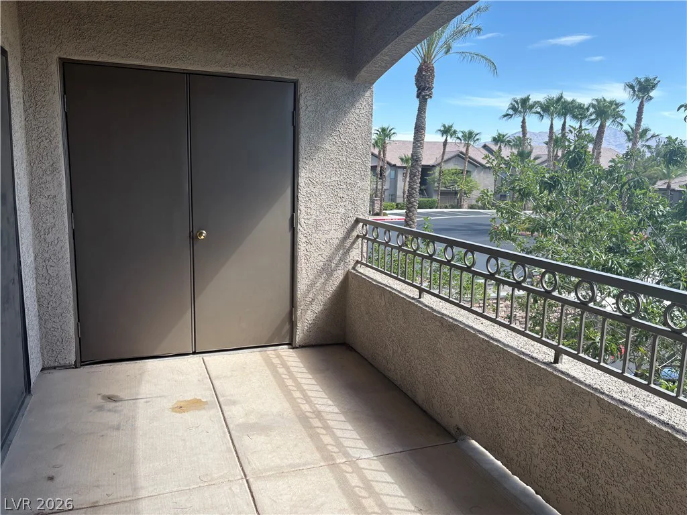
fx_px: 516
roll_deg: -1.0
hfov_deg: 67.3
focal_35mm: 26
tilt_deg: -9.9
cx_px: 344
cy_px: 258
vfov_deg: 53.1
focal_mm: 5.96
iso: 50
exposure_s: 1/935
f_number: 1.6
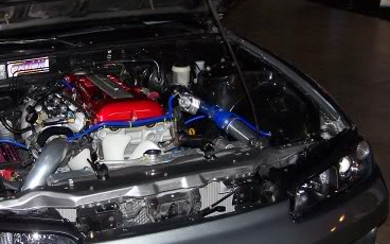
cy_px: 121
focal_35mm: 63
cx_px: 108
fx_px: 670
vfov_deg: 20.6
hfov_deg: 32.0
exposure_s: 1/60
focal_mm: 6.3
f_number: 2.8
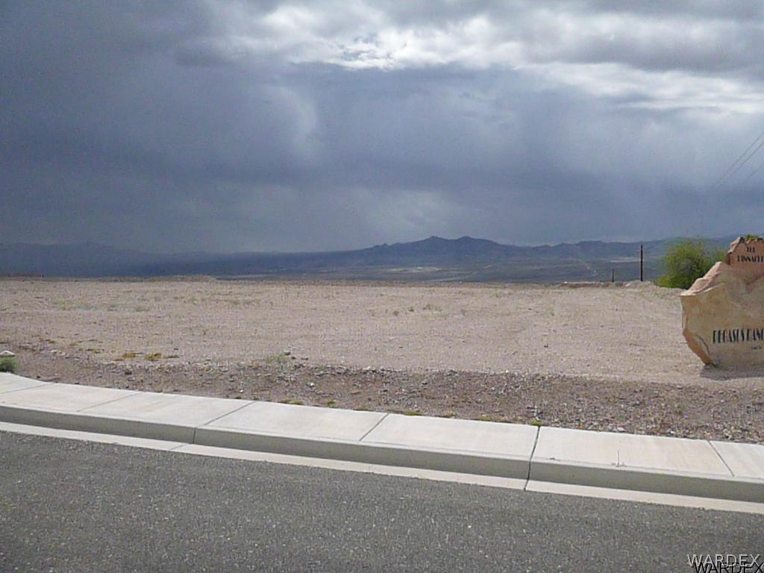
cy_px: 286
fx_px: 795
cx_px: 382
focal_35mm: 36
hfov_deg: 51.4
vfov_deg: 39.7
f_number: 10
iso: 800
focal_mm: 6.4
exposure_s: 1/1000
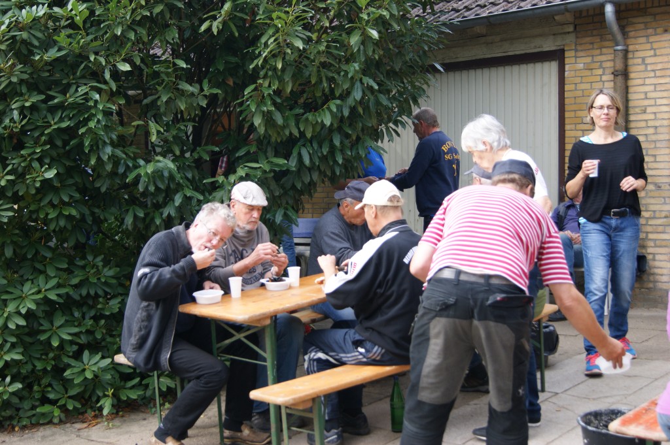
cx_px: 335
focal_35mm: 45
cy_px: 222
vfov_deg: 29.8
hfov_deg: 43.6
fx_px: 837
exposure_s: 1/125
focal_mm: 30
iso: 125
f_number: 4.5
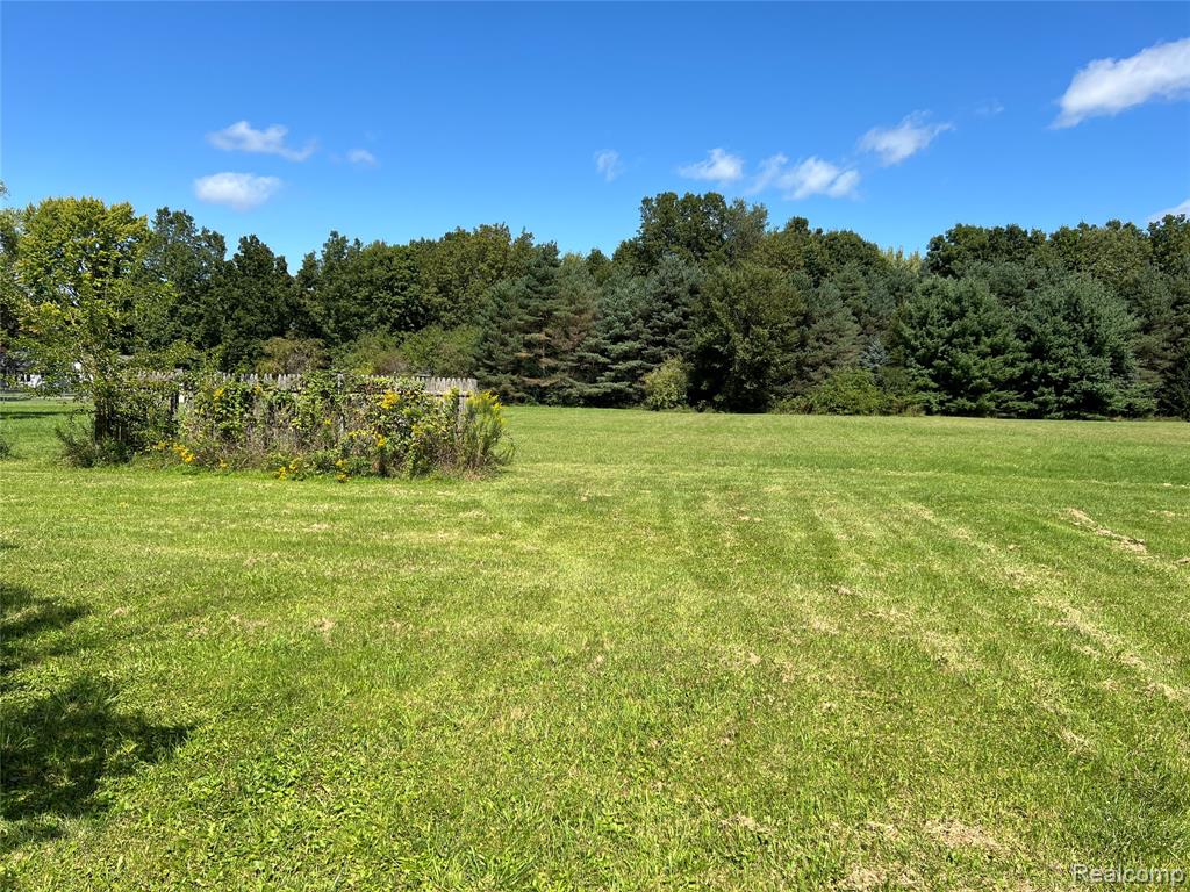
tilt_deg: -3.4
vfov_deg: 53.1
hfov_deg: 67.3
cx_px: 595
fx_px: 894
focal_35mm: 26
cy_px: 446
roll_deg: -0.5
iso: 50
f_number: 1.5
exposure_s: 1/3257
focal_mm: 5.7
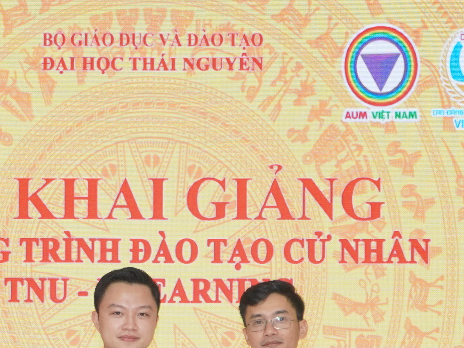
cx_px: 86
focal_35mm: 140
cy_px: 443
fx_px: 1876
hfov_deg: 14.0
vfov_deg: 10.4
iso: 500
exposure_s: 1/160
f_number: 4
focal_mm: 28
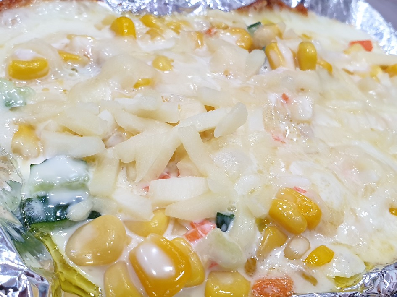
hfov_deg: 67.3
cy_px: 148
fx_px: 298
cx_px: 198
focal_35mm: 26
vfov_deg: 53.0
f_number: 2.4
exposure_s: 1/60
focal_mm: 4.3
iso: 200
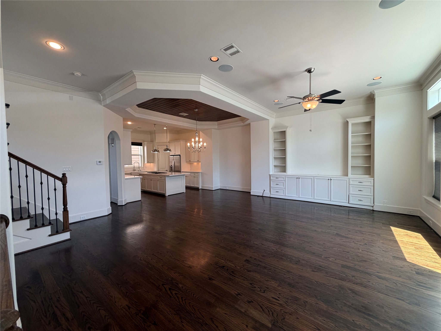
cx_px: 220
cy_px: 166
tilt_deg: +0.0
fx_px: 178
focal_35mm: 14
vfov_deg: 85.7
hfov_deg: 102.1
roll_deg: +1.1
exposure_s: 1/120
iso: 100
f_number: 2.2
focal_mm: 2.22
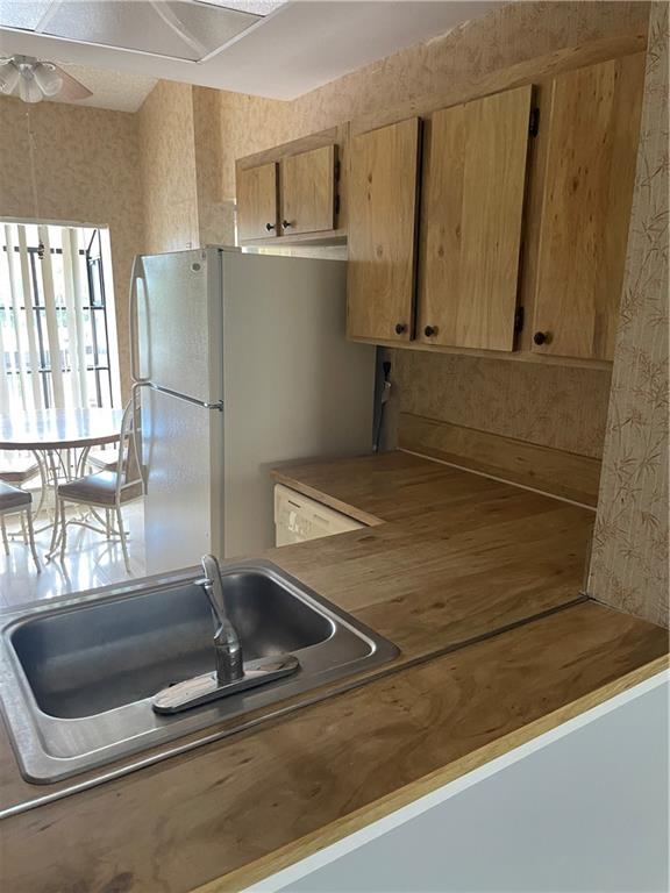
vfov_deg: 67.3
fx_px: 671
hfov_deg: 53.1
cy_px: 446
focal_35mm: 26
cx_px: 335
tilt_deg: -12.3
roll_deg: -0.1
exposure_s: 1/60
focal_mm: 5.1
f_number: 1.6
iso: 400
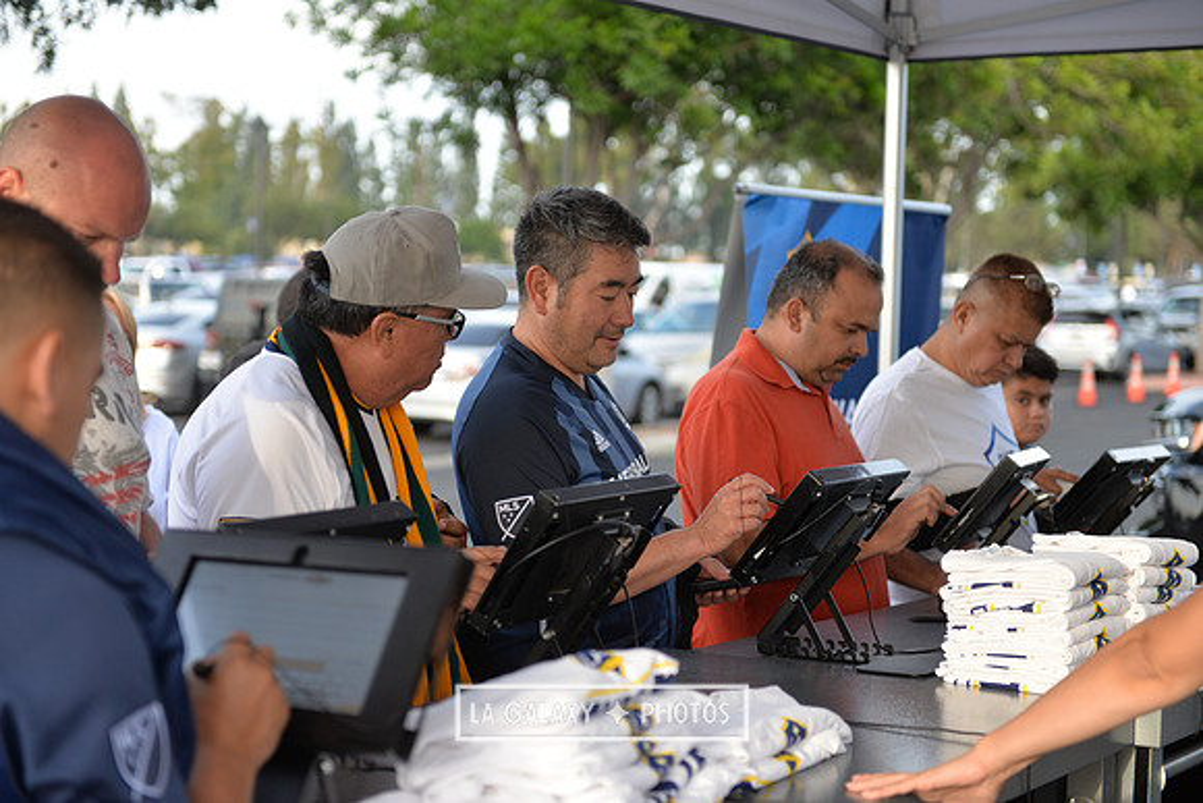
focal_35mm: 70
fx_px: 2340
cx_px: 602
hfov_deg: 28.8
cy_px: 402
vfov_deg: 19.5
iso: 400
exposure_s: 1/640
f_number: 2.8
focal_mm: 70
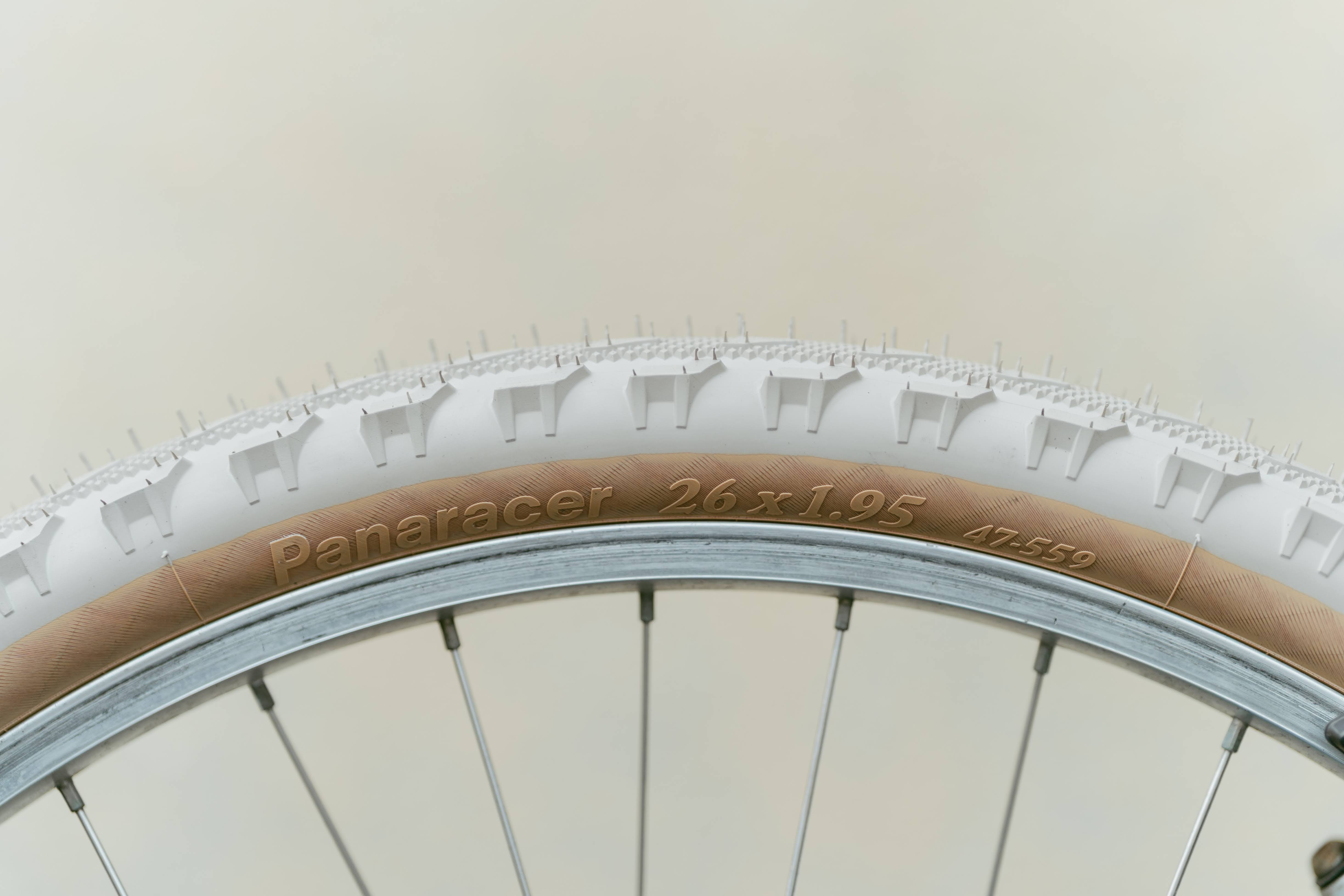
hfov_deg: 23.5
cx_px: 672
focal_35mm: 87
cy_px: 448
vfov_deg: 15.8
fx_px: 3237
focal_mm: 85
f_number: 1.4
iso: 100
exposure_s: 1/800
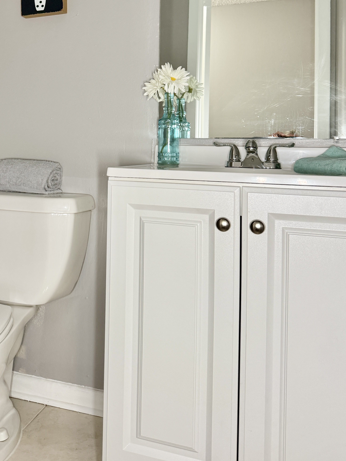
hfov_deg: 40.0
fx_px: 466
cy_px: 138
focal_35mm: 35
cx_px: 102
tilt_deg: +0.6
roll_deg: -2.1
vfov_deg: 51.2
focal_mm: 6.76
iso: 200
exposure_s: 1/120
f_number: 1.78
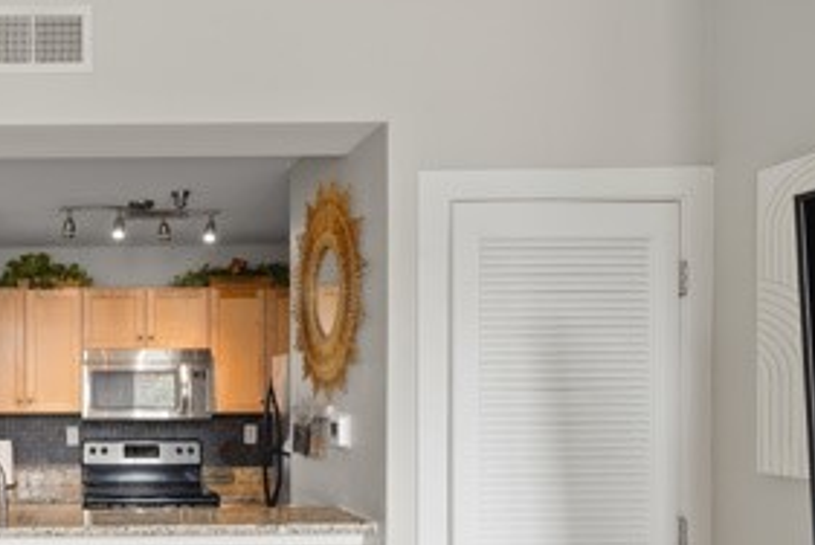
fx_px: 725
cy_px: 415
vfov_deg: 40.0
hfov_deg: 50.8
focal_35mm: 32
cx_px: 58
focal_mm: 15
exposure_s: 1/8
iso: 320
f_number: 8
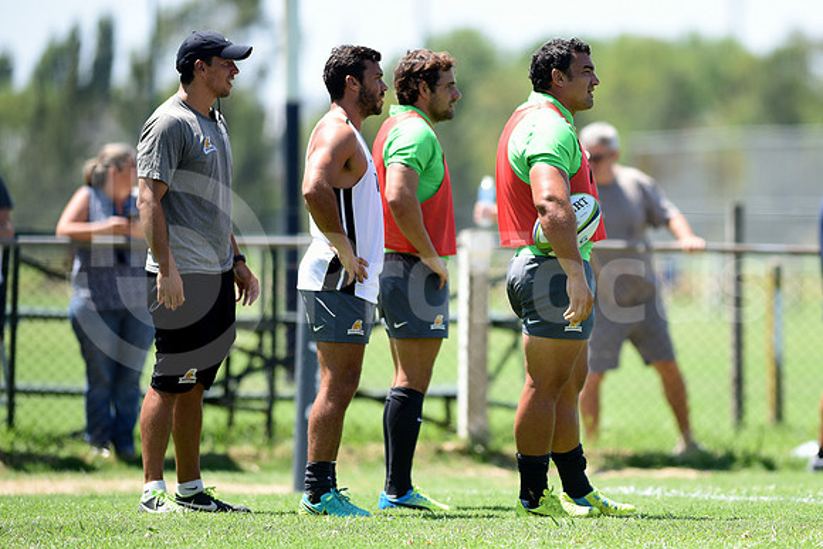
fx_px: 6860
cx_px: 412
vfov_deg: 4.6
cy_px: 274
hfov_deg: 6.9
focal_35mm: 300
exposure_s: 1/1250
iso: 200
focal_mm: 300
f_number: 2.8
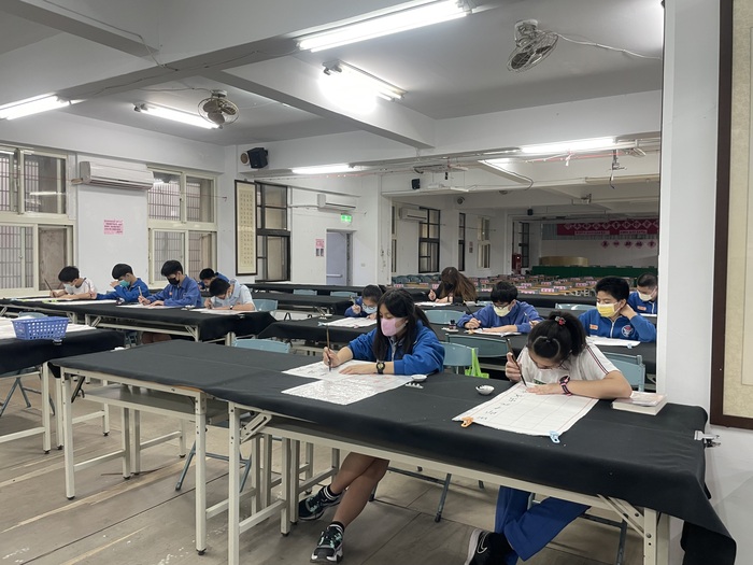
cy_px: 282
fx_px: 566
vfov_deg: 53.1
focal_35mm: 26
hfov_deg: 67.3
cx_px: 376
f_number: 1.6
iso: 80
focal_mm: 4.2
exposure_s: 1/60
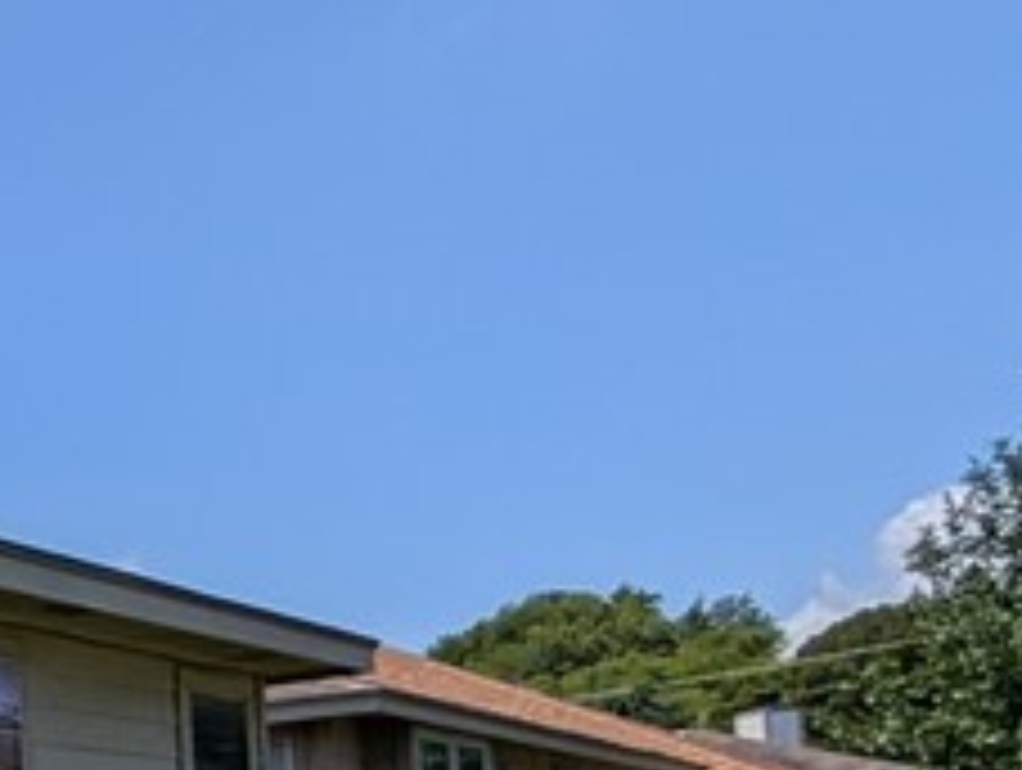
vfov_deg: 24.7
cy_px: 901
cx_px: -1029
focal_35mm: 54
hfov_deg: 19.3
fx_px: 1597
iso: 55
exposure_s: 1/4878
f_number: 1.7
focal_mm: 2.02
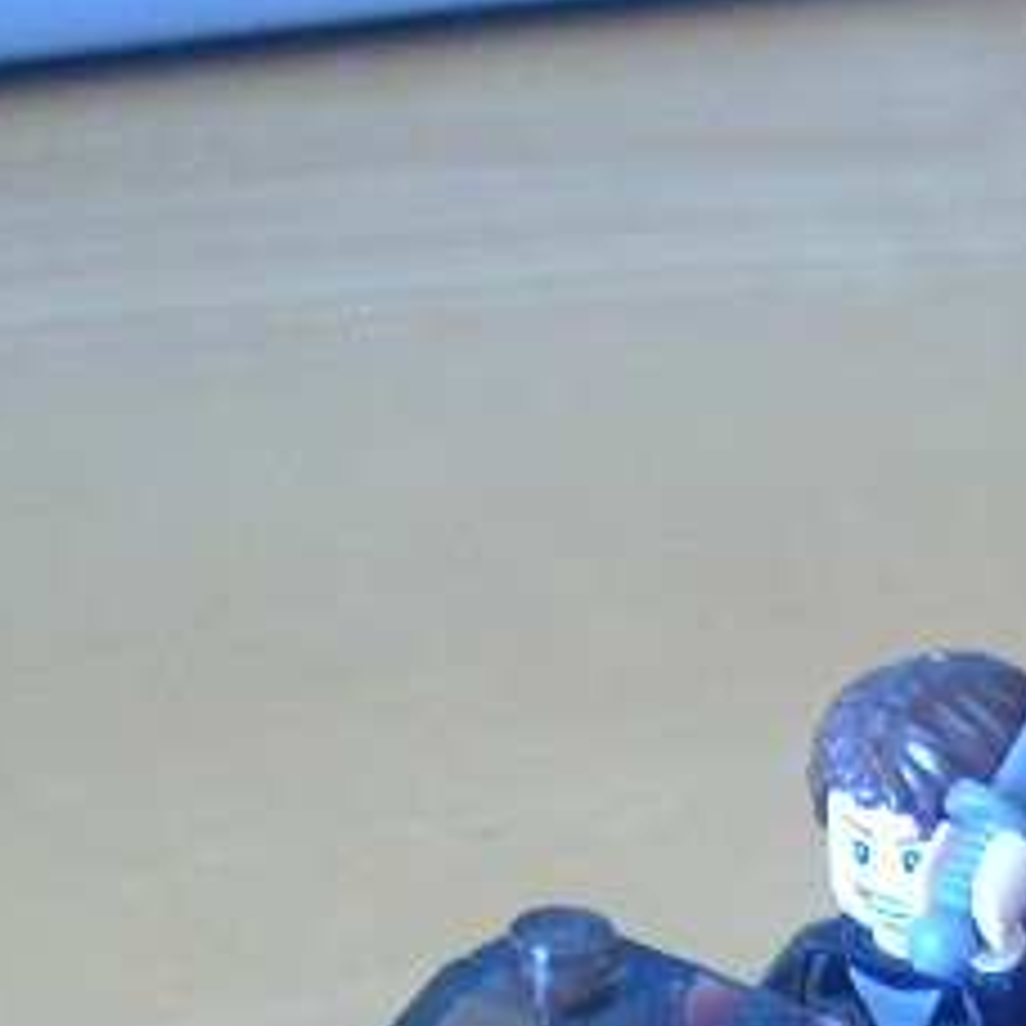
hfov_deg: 11.7
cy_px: 1350
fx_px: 4929
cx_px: 1130
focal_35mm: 147
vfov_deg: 11.6
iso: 200
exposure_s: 1/14.7
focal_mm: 6.2
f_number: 2.8
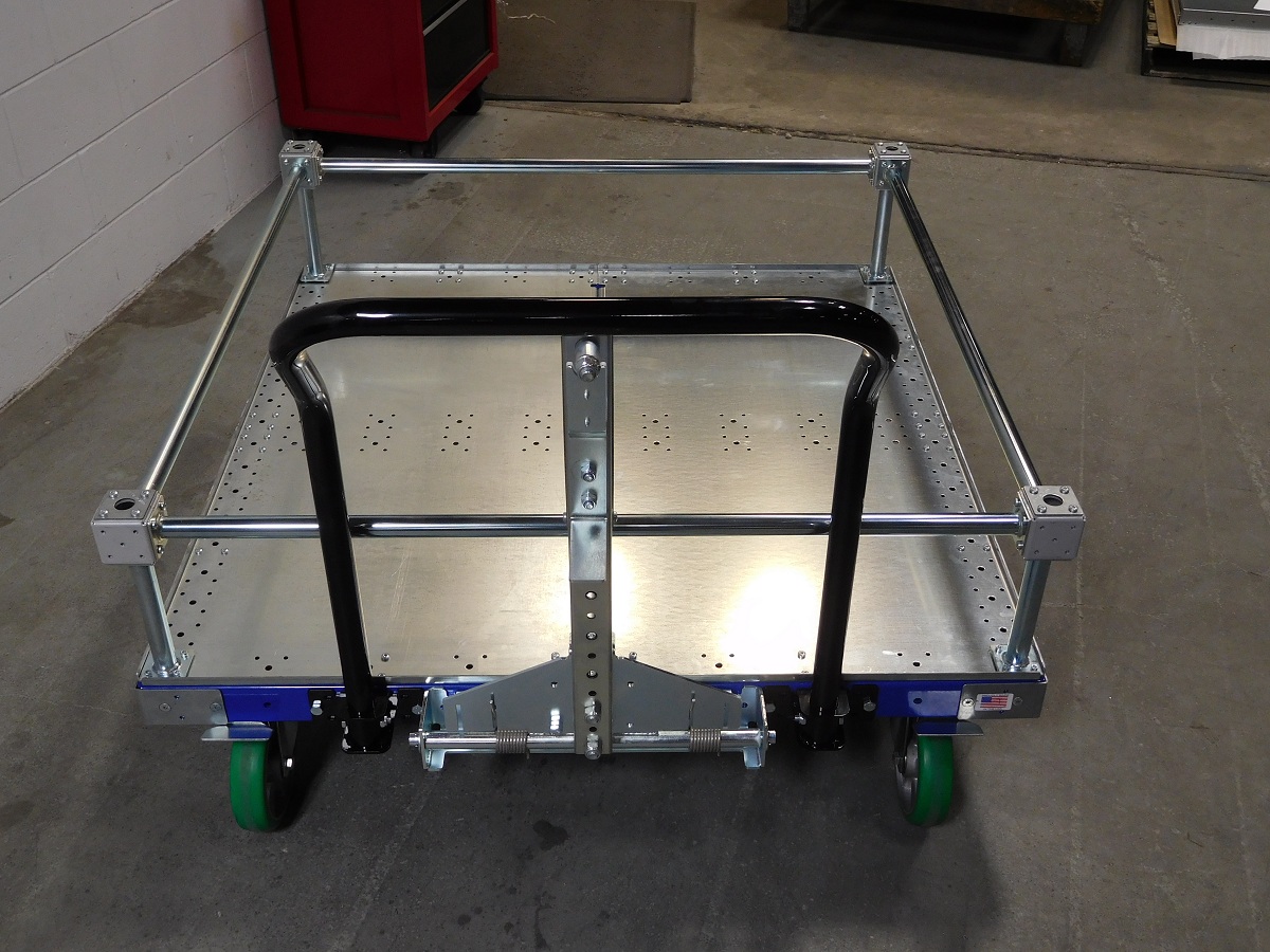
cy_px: 476
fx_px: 1284
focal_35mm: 35
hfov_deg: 52.6
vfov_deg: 40.7
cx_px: 635
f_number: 3.8
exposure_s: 1/30
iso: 180
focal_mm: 6.2
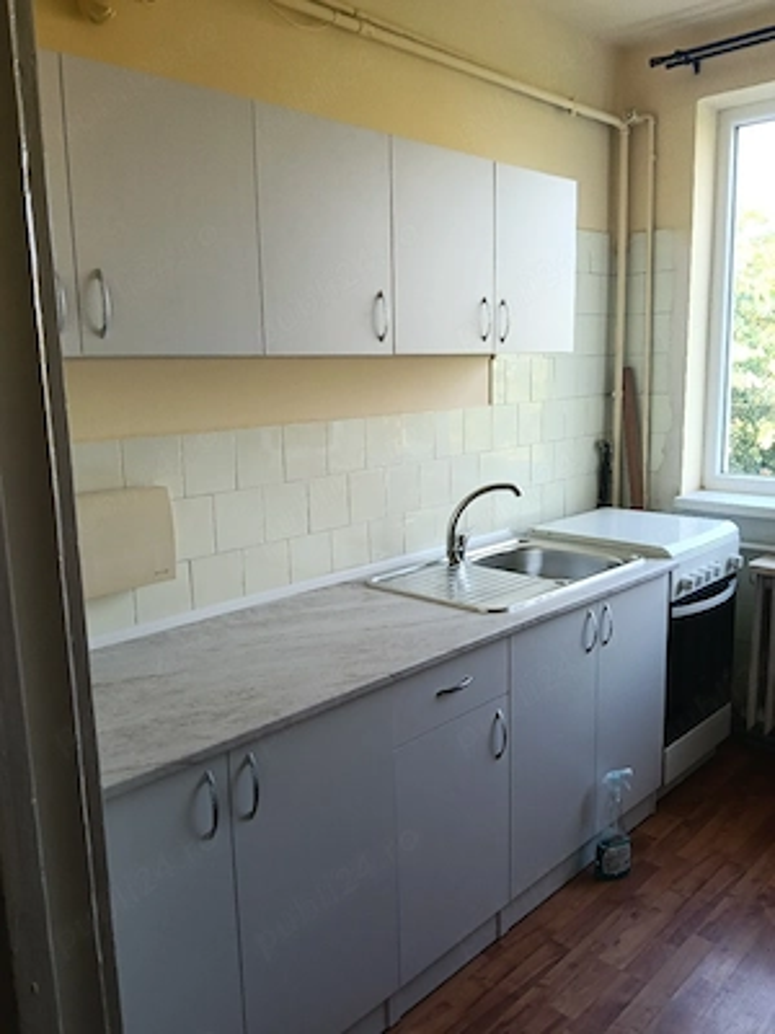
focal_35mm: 27
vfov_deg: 65.3
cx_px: 388
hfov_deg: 51.4
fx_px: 806
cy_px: 517
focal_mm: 3.98
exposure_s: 1/33.3
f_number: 1.8
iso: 80
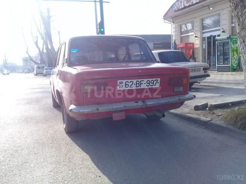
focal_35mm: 31
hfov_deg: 58.4
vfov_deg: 45.4
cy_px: 92
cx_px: 123
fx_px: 220
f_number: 2.2
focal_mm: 3.3
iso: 50
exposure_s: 1/464
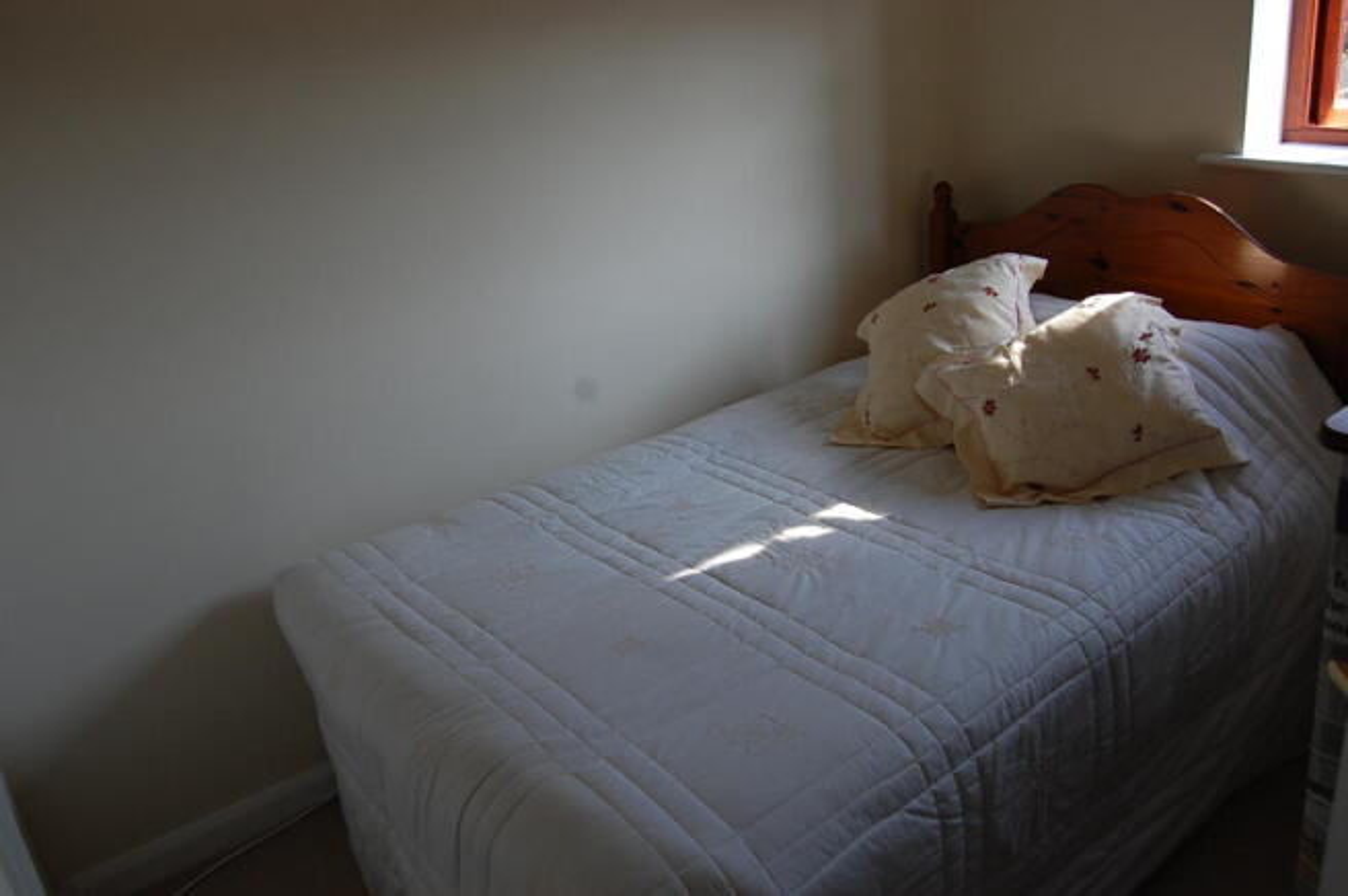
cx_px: 674
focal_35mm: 30
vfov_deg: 43.5
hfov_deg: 62.0
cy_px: 448
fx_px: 1122
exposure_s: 1/100
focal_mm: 20
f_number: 5
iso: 400
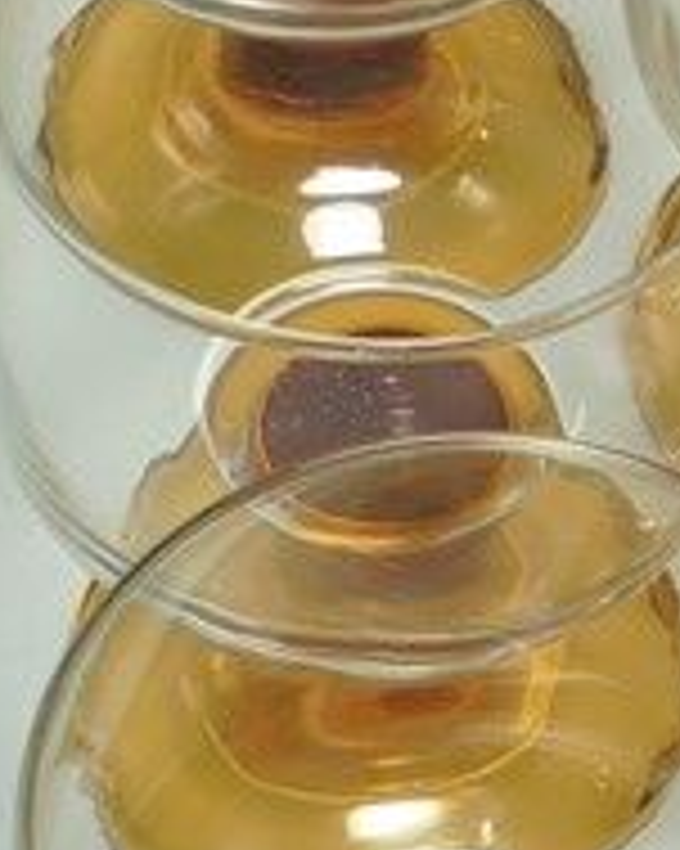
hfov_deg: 10.6
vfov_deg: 14.3
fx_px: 3399
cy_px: 540
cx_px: 1286
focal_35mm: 135
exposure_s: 1/125
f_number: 3.7
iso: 100
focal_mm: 5.3
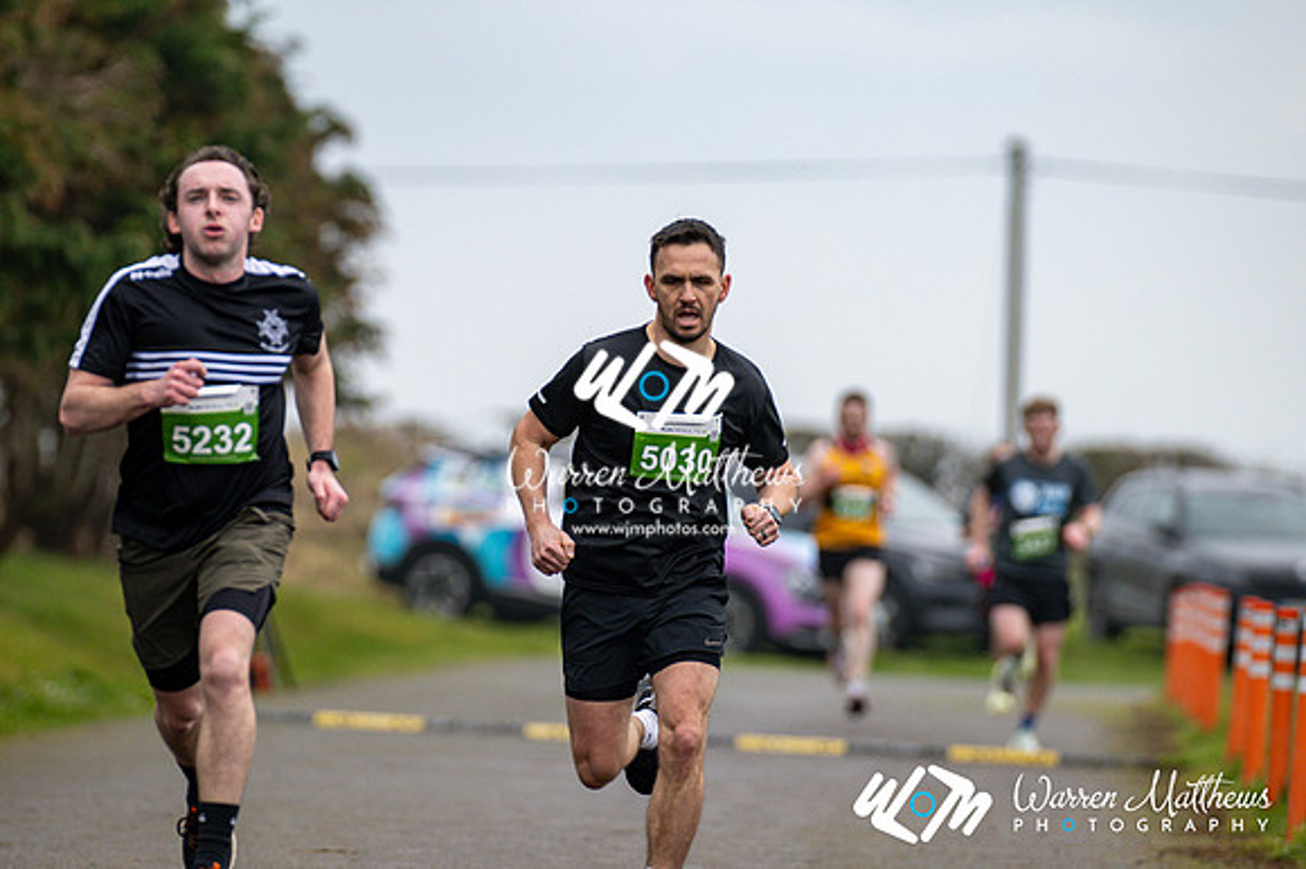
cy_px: 434
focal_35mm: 360
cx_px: 653
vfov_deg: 3.8
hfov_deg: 5.7
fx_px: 13052
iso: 280
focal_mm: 240
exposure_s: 1/1600
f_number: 2.8
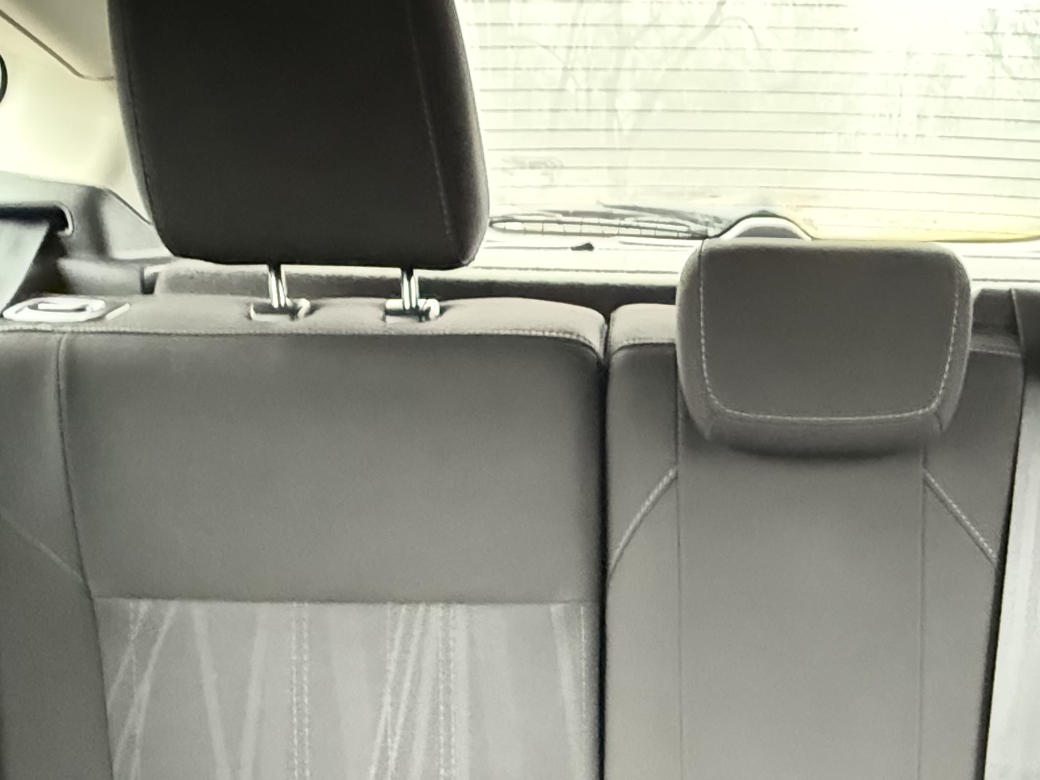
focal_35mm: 36
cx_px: 698
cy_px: 872
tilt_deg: -31.8
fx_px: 1082
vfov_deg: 34.0
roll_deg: -2.0
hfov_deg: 50.4
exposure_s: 1/44
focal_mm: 2.22
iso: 1250
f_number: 2.2
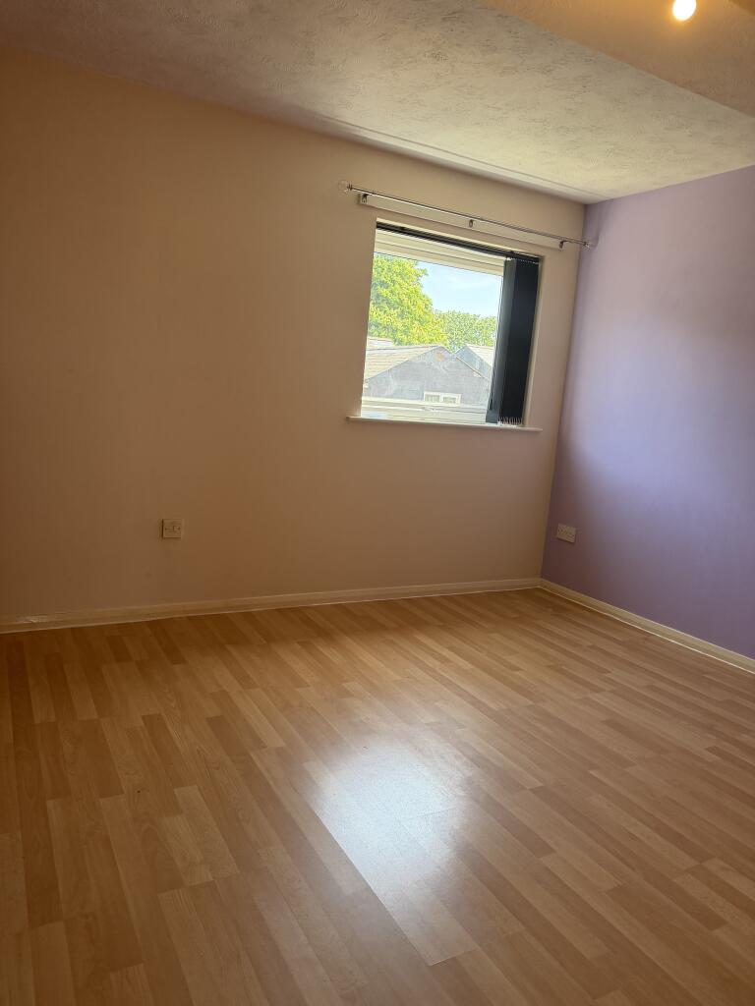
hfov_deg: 56.8
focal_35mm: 24
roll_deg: -4.2
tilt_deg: -8.2
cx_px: 378
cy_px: 503
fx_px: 698
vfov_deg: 71.6
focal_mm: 6.76
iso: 200
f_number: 1.78
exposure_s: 1/236
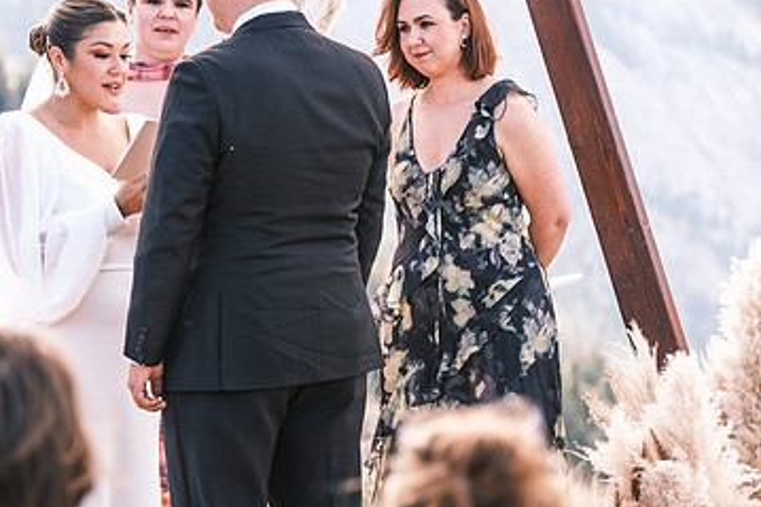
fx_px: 3655
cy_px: 294
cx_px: 155
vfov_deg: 7.9
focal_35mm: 173
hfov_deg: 11.8
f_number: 2.8
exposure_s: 1/500
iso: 400
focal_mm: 71.5
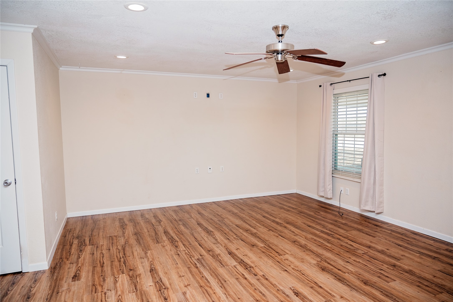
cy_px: 151
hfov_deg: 73.7
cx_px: 226
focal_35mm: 24
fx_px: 302
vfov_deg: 53.2
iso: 400
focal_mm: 24
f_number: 4
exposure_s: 1/200
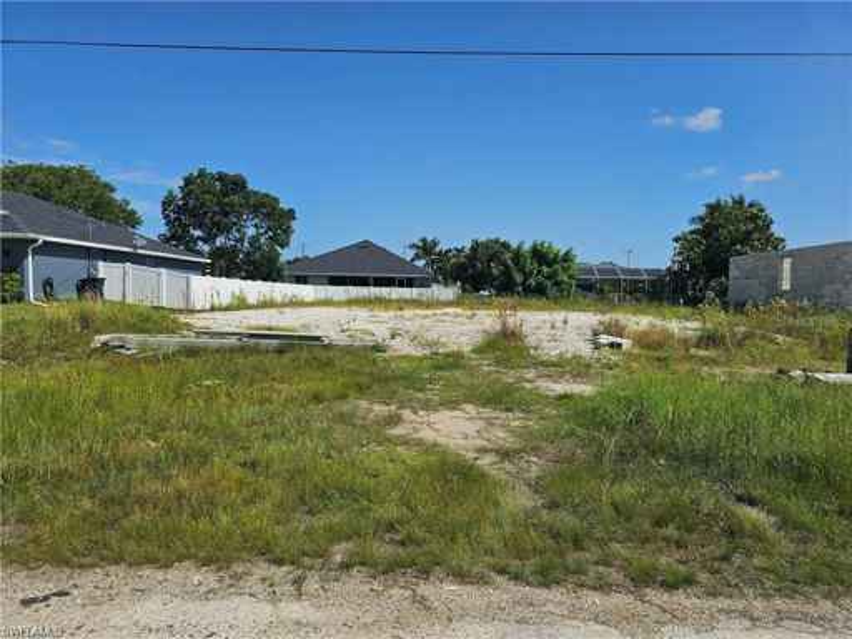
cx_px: 426
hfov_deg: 73.9
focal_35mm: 23
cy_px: 320
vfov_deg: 58.9
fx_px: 566
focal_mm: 6.3
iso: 10
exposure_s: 1/1449
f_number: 1.7
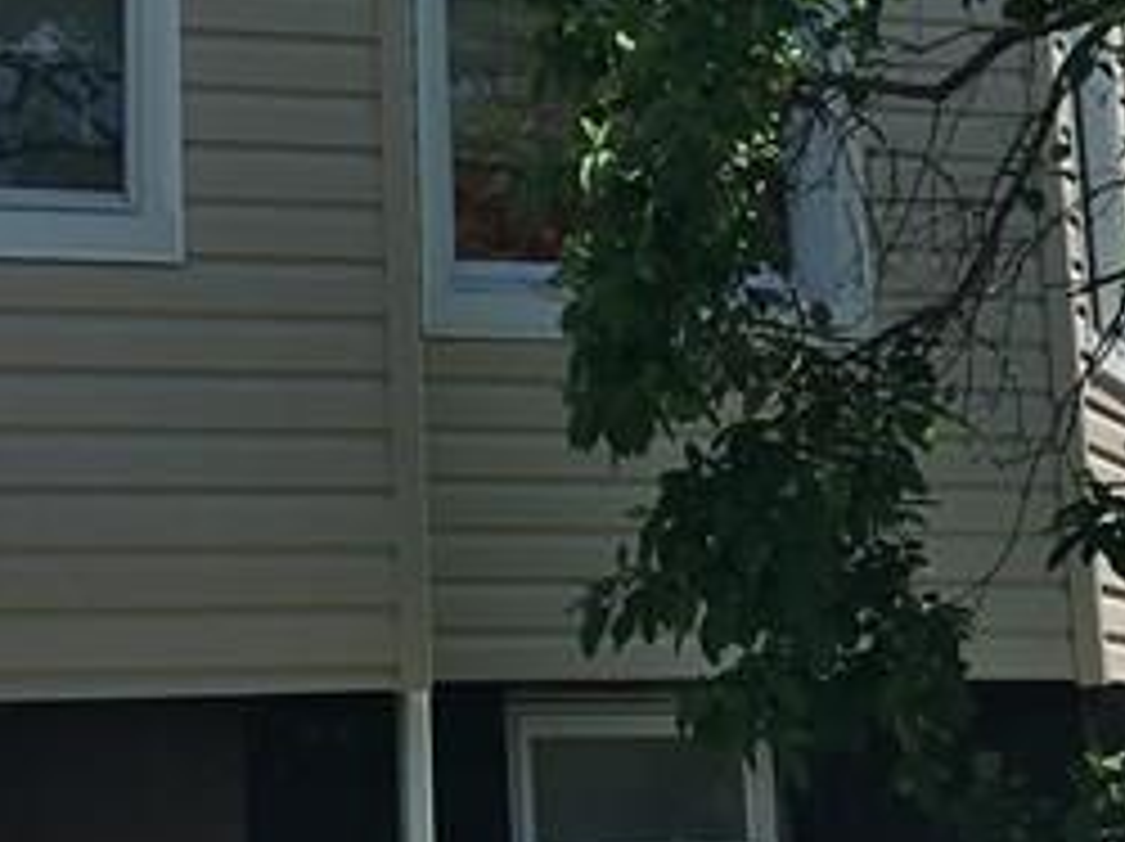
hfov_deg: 16.5
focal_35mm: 119
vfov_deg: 11.8
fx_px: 3864
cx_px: 274
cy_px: -473
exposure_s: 1/1183
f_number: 2.2
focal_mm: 4.15
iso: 25
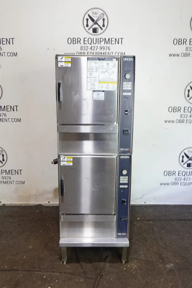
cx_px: 96
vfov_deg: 58.7
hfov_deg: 41.1
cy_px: 144
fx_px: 256
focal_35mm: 32
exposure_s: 1/8
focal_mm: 12.01
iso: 100
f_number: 3.5
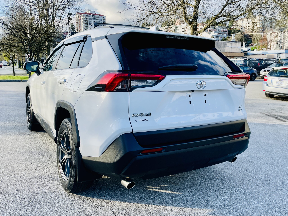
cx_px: 144
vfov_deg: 53.1
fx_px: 216
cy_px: 108
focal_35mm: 26
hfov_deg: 67.3
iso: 32
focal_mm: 4.2
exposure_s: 1/917
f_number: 1.6
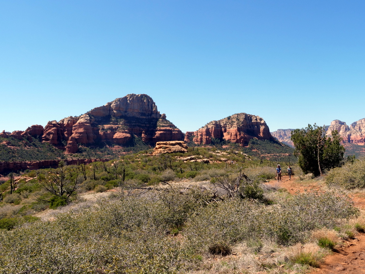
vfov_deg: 41.8
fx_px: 359
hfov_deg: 54.0
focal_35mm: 34
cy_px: 137
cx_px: 182
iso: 200
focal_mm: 17
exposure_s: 1/250
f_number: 9
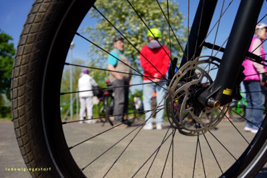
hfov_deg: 54.4
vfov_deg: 37.9
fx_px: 260
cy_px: 89
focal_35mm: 35
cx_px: 134
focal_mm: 35
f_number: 6.3
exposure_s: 1/500
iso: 100
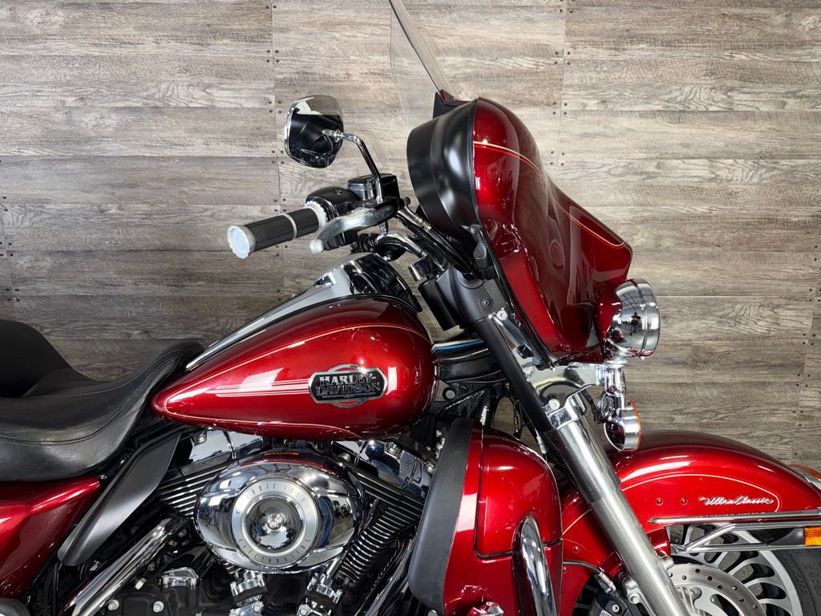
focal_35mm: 24
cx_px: 410
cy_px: 308
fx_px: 569
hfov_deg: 71.6
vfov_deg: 56.8
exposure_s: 1/22
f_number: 1.78
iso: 64
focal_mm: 6.76
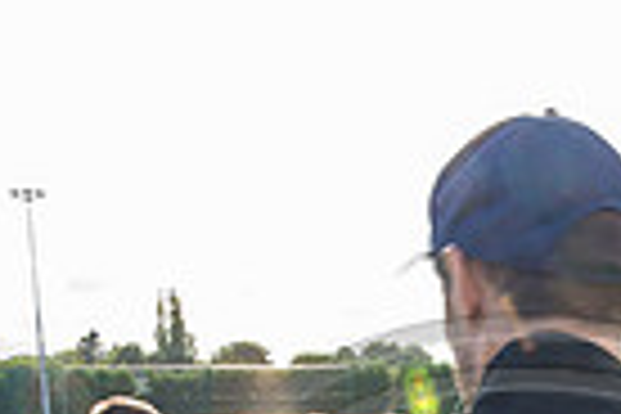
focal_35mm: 84
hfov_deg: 23.7
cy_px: 772
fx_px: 1449
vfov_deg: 14.2
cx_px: 526
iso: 250
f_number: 16
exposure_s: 1/20
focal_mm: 20
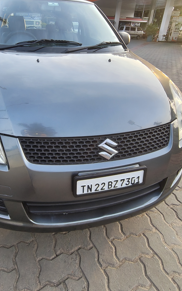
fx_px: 167
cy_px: 101
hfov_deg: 55.8
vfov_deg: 80.0
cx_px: 58
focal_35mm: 21
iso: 50
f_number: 2.2
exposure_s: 1/138
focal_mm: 1.64
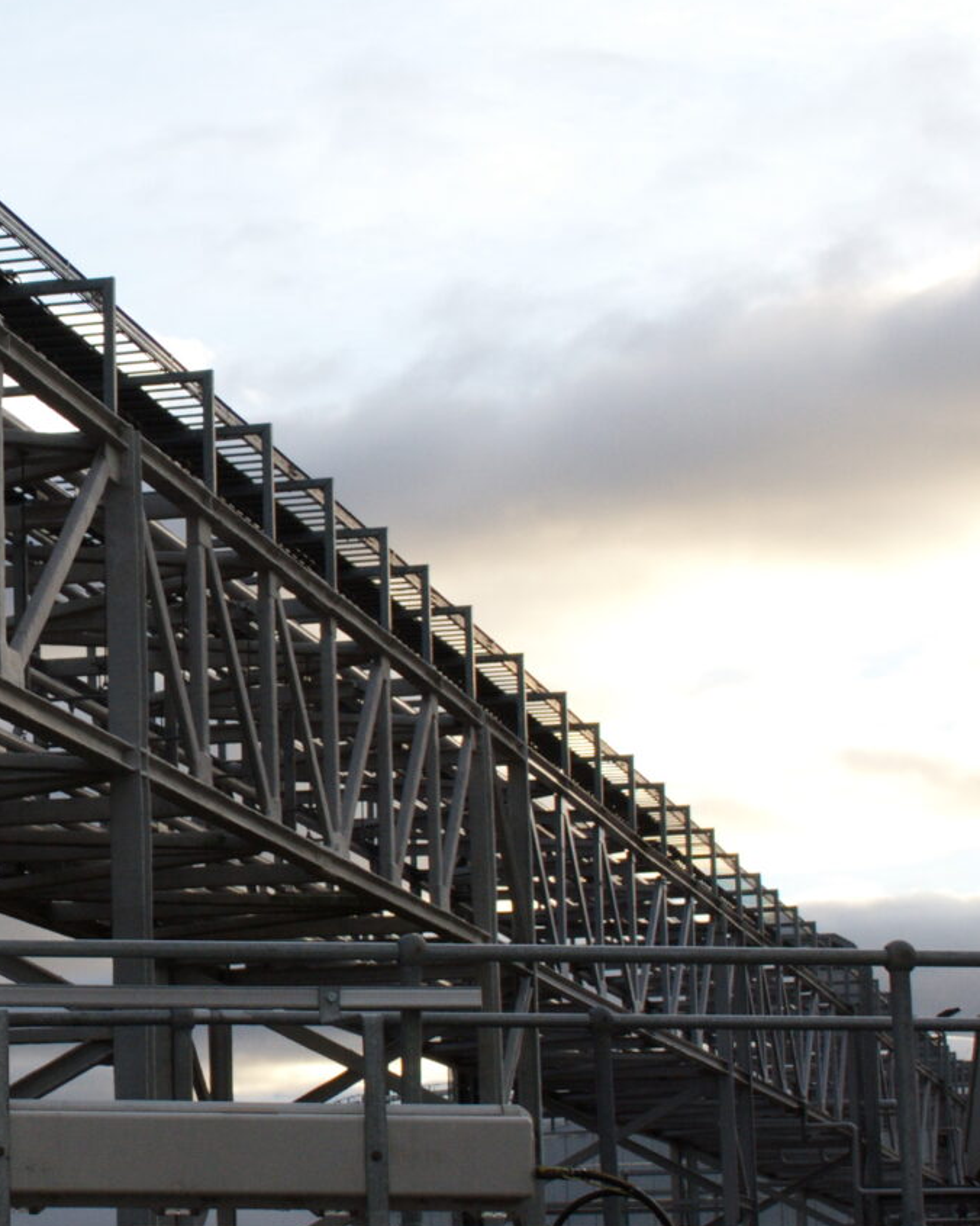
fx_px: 4024
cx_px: -191
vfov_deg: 17.3
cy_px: 538
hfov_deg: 13.5
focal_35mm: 111
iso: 200
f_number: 10
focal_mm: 26
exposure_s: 1/100
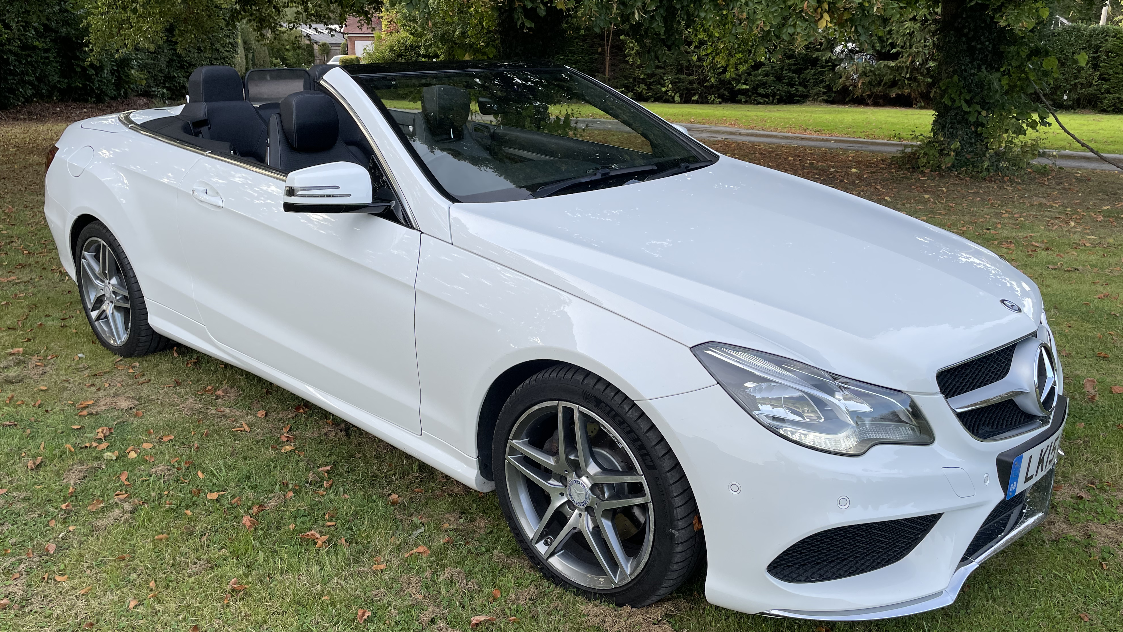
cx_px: 560
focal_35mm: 29
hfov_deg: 66.1
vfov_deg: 40.2
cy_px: 328
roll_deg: -0.2
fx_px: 864
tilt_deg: -18.8
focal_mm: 4.2
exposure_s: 1/707
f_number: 1.6
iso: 32
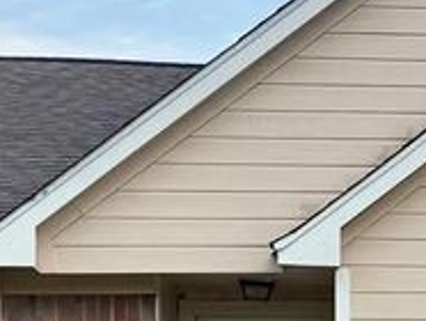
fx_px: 1627
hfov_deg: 14.1
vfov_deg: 11.1
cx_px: 616
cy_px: 374
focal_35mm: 132
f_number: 1.78
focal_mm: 6.76
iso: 80
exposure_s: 1/497
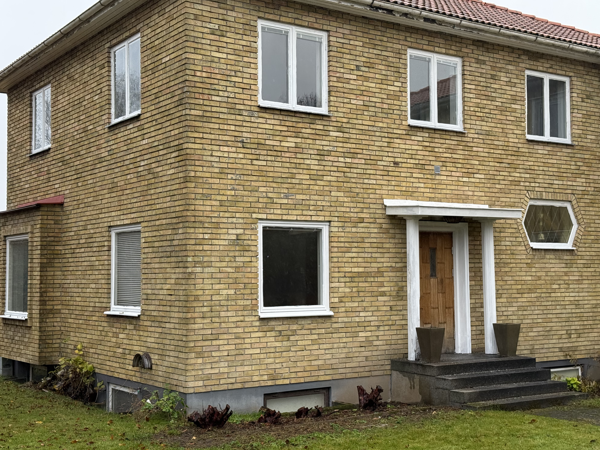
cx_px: 300
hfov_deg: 38.9
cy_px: 222
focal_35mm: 49
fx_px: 849
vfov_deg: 29.7
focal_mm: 6.76
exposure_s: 1/382
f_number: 1.78
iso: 100
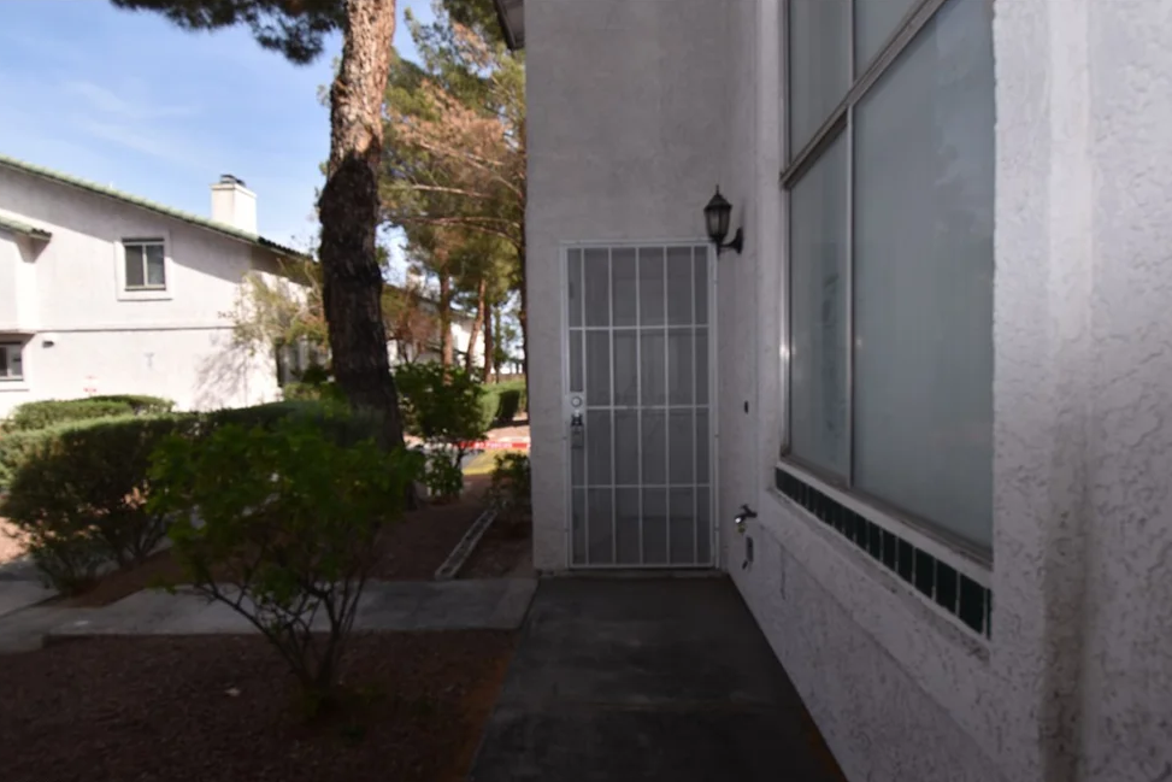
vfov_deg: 60.6
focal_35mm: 21
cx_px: 584
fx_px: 668
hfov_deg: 82.5
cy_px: 409
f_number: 7.1
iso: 160
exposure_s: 1/320
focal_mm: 13
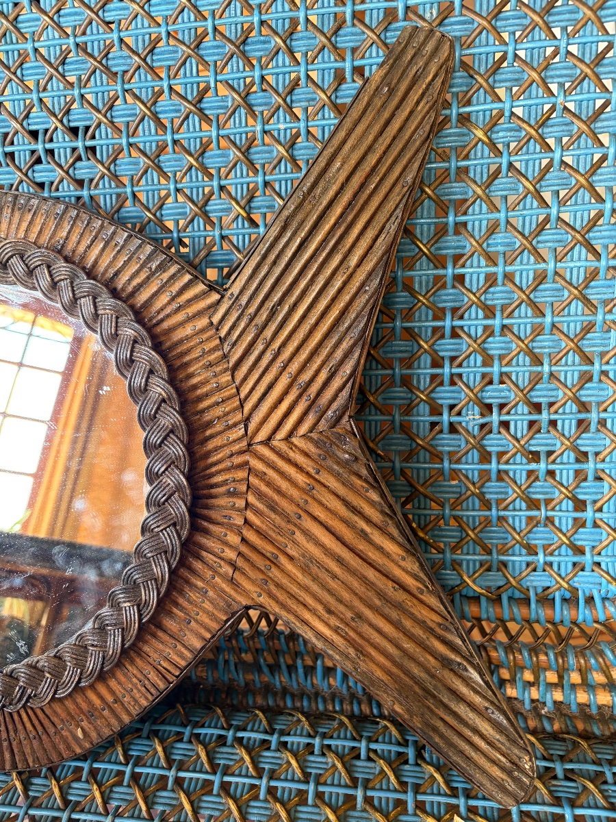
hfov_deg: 53.1
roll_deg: +5.1
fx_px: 617
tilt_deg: -23.4
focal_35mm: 26
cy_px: 411
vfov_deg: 67.3
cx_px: 308
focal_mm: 5.96
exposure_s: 1/60
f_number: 1.6
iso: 160
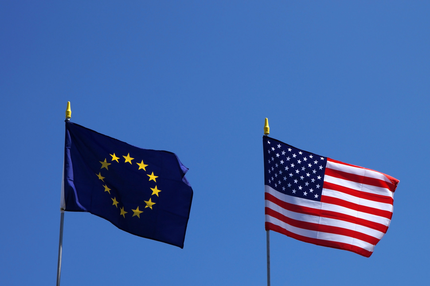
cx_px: 215
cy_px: 143
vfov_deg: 15.2
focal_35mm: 90
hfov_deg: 22.6
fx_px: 1074
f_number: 8
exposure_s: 1/400
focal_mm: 60
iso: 100
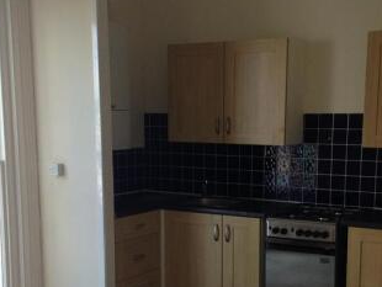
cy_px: 217
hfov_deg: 31.1
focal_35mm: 62
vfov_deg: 23.4
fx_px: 685
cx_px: 221
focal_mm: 4.12
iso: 80
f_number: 2.4
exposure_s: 1/120
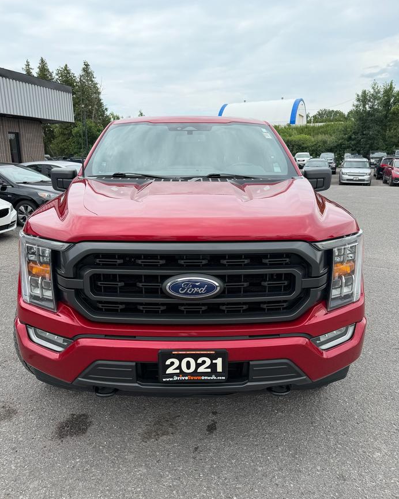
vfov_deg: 66.0
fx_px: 384
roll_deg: -0.2
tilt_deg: -14.3
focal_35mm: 26
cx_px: 194
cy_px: 264
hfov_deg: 54.9
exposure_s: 1/1192
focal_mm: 6.76
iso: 80
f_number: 1.78
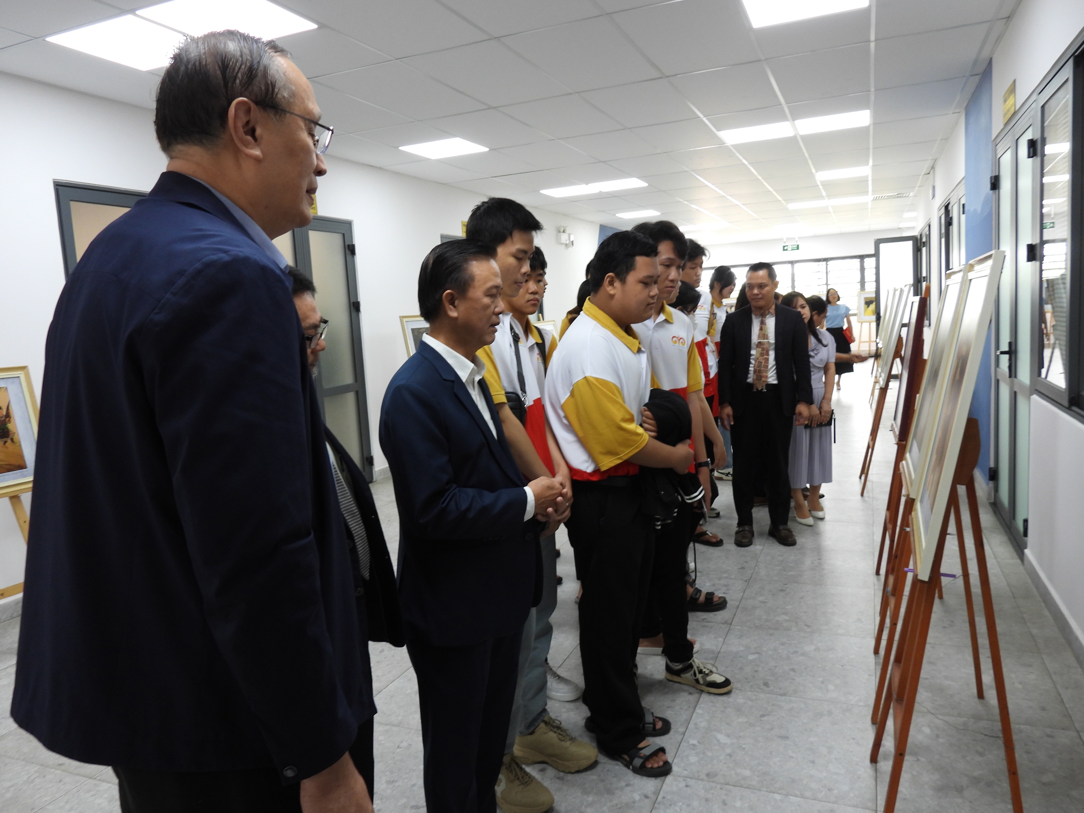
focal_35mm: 24
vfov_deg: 56.8
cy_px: 406
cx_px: 542
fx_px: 752
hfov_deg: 71.6
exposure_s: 1/30
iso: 125
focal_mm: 4.3
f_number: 2.8
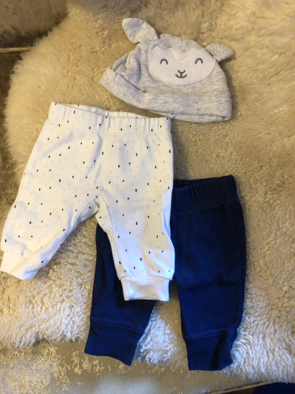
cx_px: 148
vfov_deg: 63.4
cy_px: 197
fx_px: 318
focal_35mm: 28
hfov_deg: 49.7
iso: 50
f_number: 1.8
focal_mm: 3.99
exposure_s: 1/15
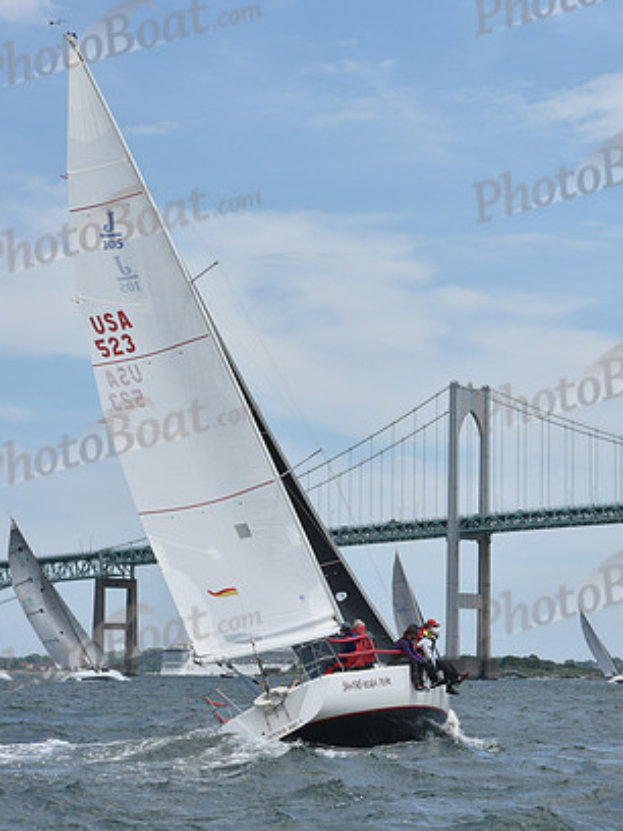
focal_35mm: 130
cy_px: 306
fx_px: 3120
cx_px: 367
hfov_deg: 11.4
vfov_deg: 15.1
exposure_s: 1/1000
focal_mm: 95
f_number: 9
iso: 250
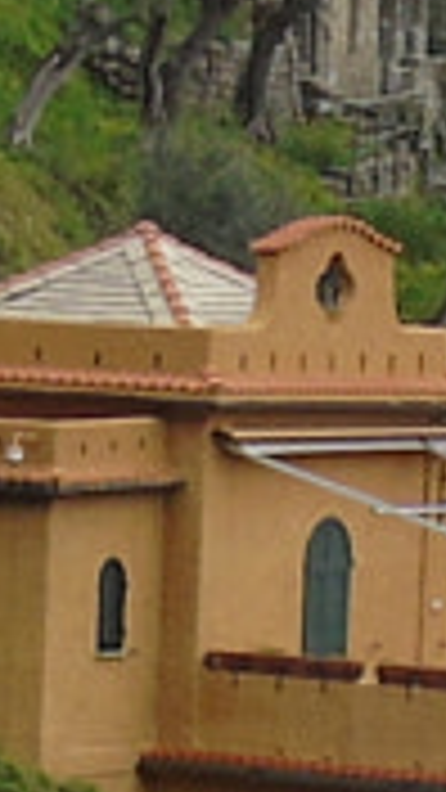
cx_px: 455
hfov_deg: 3.1
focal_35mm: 396
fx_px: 8326
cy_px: 1404
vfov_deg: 5.4
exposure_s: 1/125
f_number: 3.9
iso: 80
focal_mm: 7.1
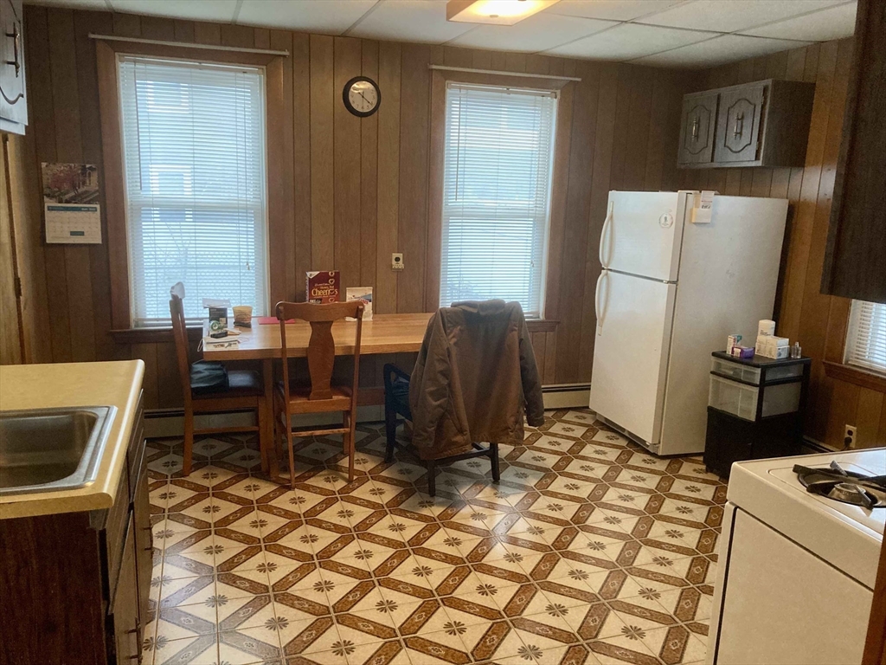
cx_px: 443
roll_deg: -2.4
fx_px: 717
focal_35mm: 28
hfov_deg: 63.4
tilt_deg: -10.5
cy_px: 332
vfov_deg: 49.7
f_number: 1.8
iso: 320
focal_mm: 3.99
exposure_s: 1/40
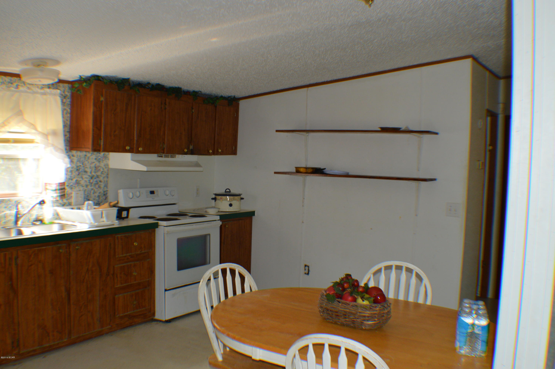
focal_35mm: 42
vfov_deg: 31.8
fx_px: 647
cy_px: 184
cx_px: 278
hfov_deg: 46.4
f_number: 4.5
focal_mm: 28
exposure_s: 1/60
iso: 450
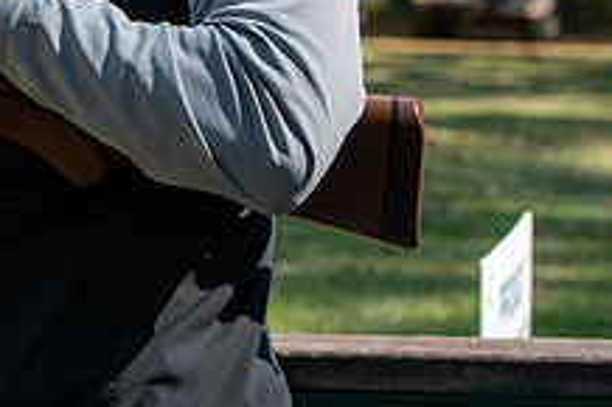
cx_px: -199
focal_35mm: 186
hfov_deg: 10.8
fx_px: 3160
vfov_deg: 7.3
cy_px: -98
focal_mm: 70
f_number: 6.3
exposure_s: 1/160
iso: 125
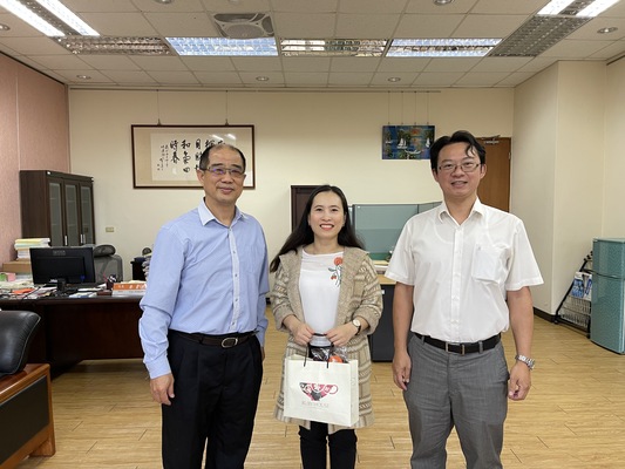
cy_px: 234
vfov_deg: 53.1
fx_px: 470
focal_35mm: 26
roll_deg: -0.2
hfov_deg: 67.3
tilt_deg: -3.6
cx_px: 312
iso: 80
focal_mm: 5.1
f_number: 1.6
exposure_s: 1/60
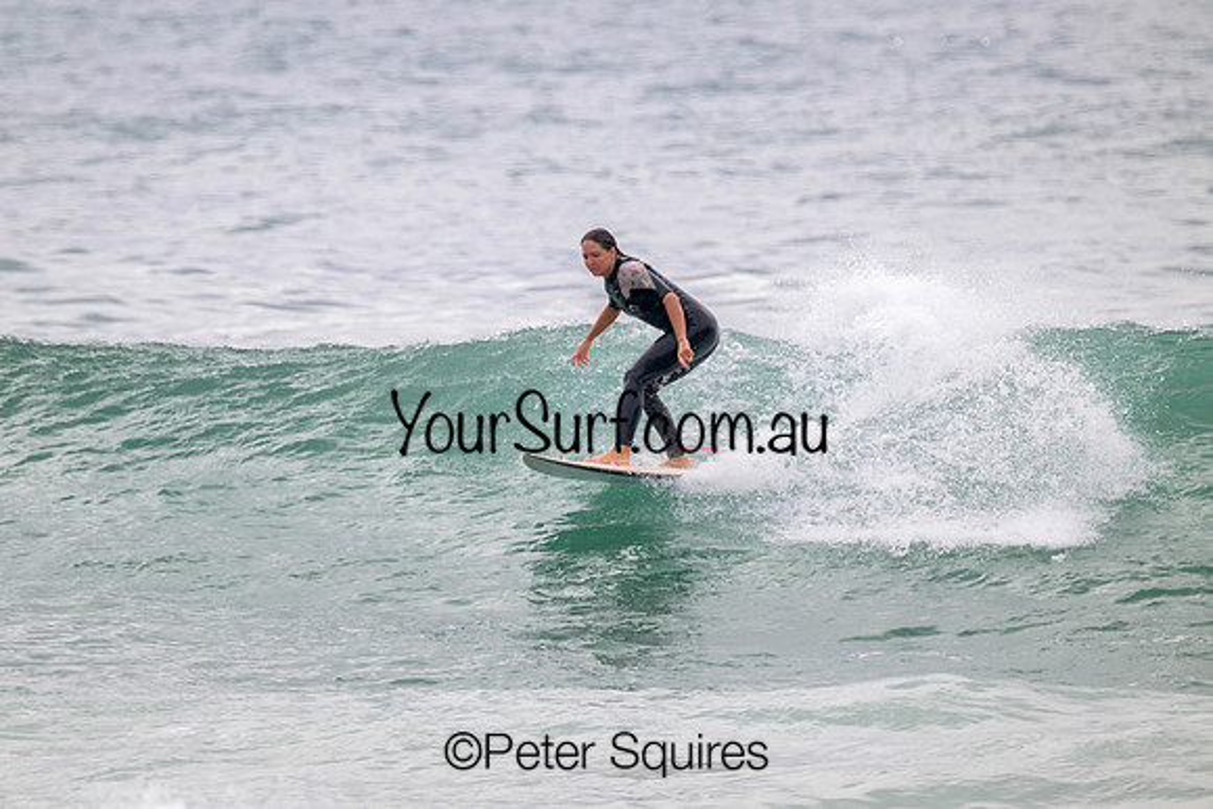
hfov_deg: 2.6
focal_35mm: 800
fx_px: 26961
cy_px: 404
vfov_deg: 1.7
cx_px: 606
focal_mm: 800
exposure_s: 1/2000
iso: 900
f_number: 11
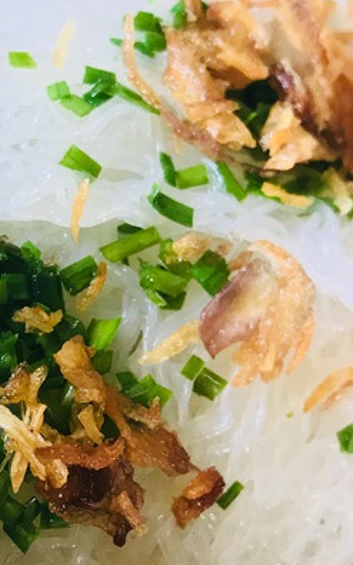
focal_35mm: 73
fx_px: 1125
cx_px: 40
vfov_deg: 28.0
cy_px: 395
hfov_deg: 17.6
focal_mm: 3.99
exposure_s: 1/17
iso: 40
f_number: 1.8
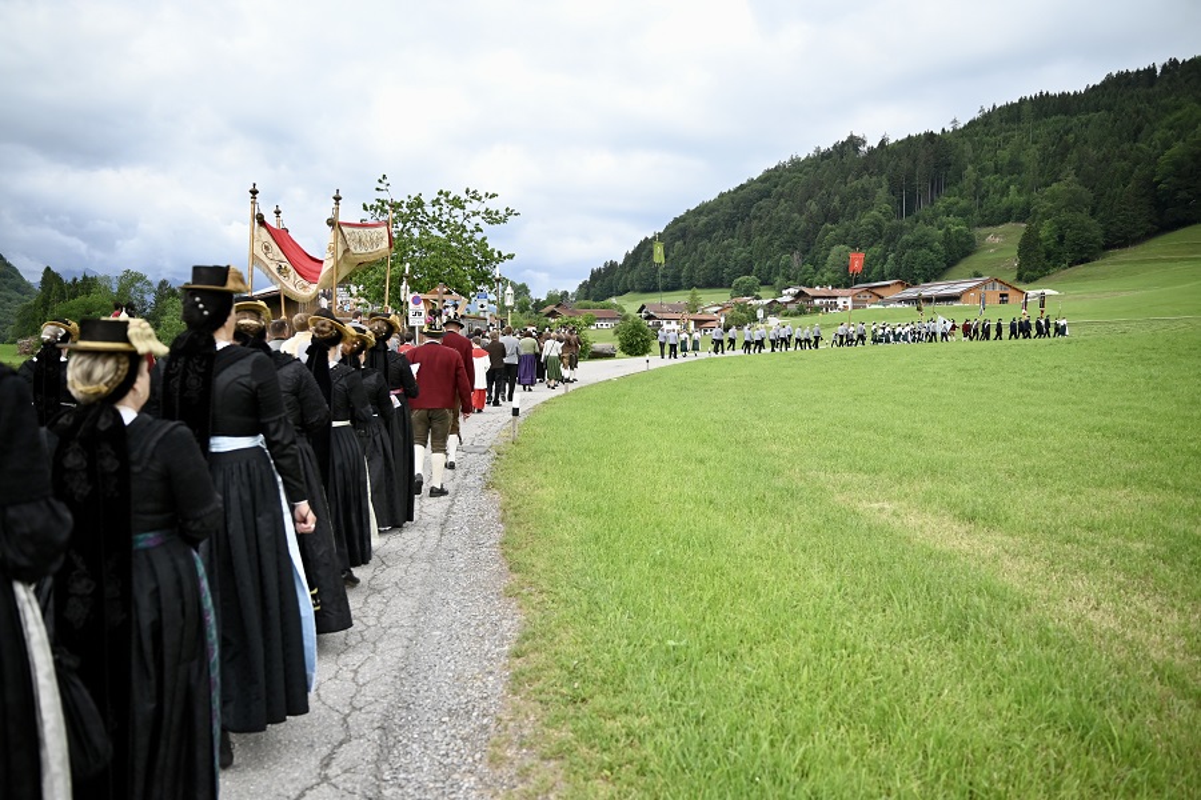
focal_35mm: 28
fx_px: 934
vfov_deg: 46.4
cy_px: 400
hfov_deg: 65.5
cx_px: 600
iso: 1000
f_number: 2.8
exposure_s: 1/8000
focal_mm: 28
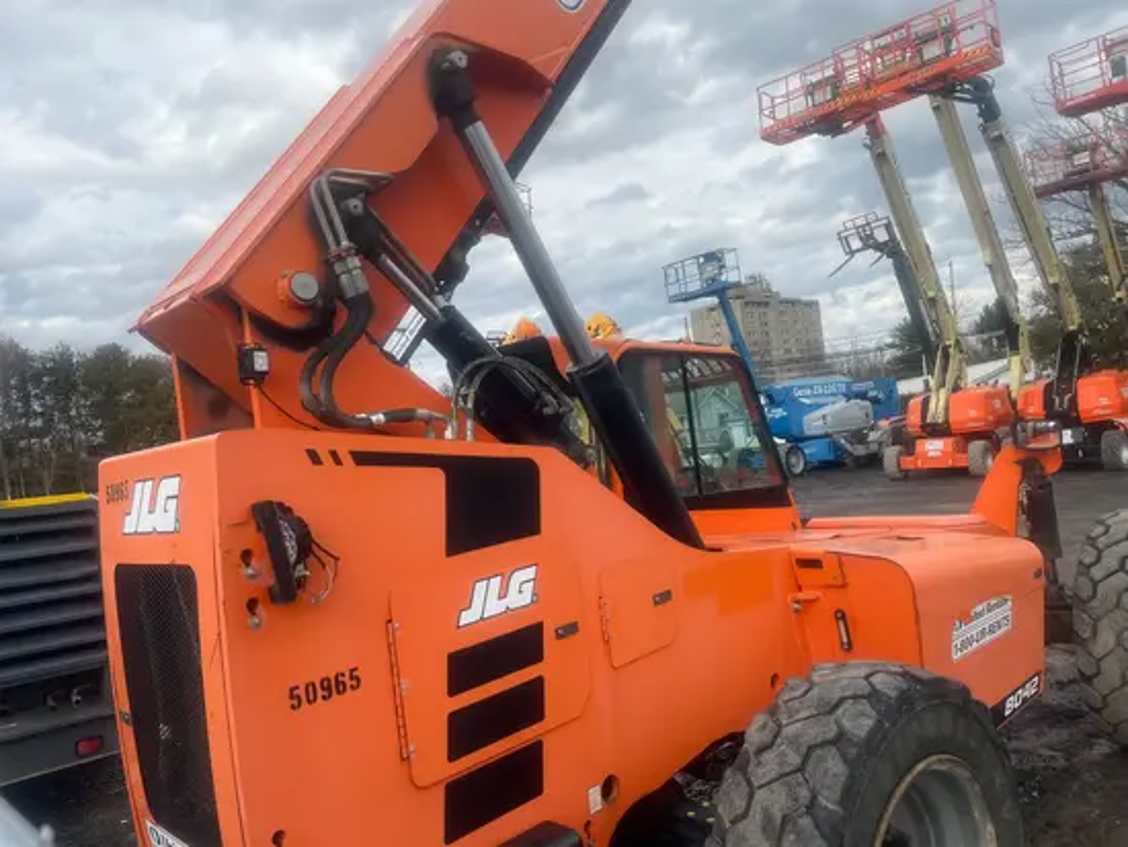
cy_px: 424
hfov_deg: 67.3
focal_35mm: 26
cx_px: 564
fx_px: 848
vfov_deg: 53.1
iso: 50
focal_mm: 5.1
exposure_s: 1/2632
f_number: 1.6
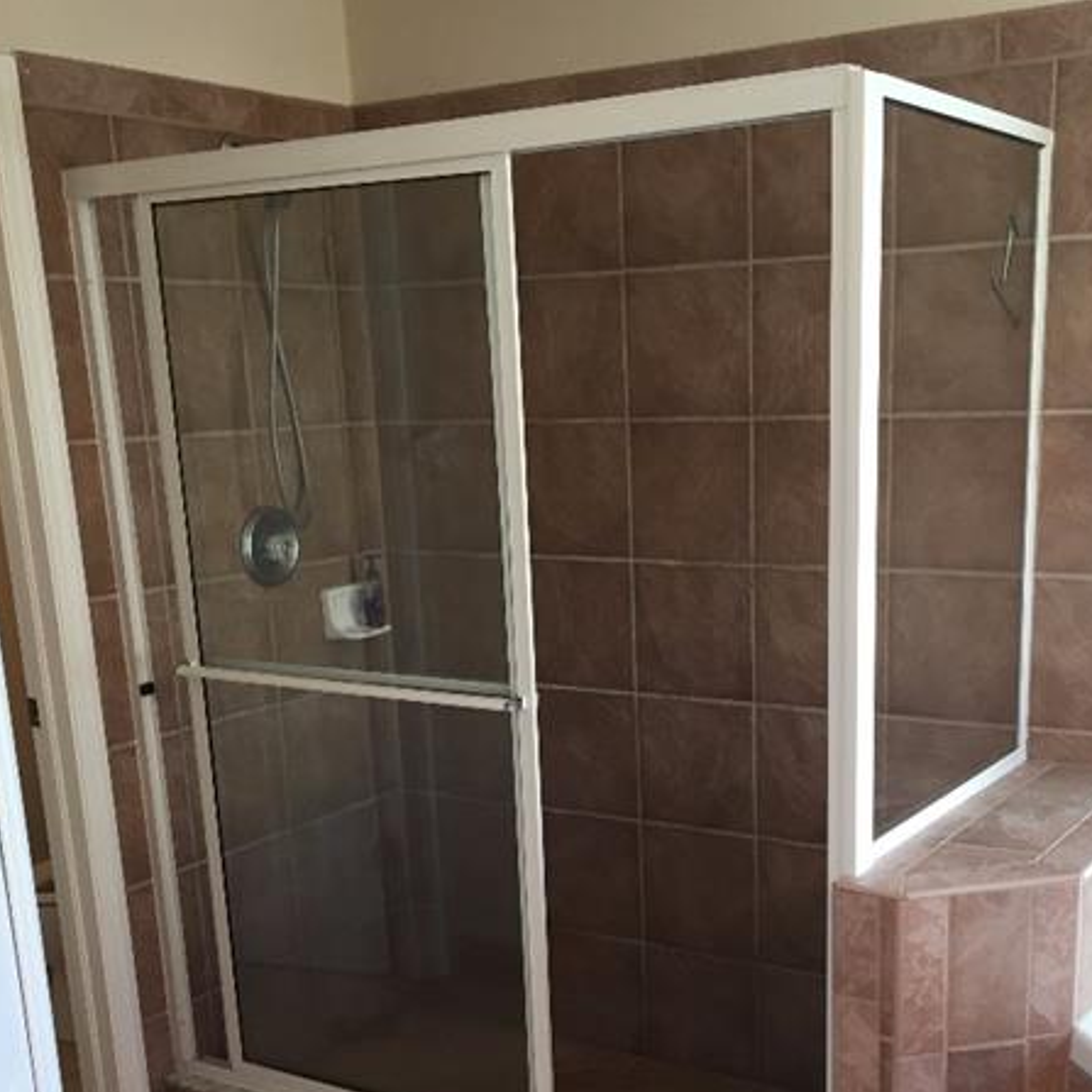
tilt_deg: -16.7
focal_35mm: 44
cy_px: 818
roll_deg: +3.0
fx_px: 1570
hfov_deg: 38.3
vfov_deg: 37.4
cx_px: 616
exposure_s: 1/30
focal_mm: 4.15
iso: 32
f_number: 2.2
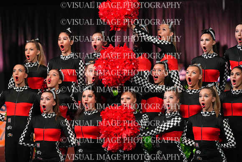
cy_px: 81
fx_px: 2017
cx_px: 121
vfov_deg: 4.6
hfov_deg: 6.9
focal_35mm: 300
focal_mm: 300
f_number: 3.5
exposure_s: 1/1250
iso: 16000
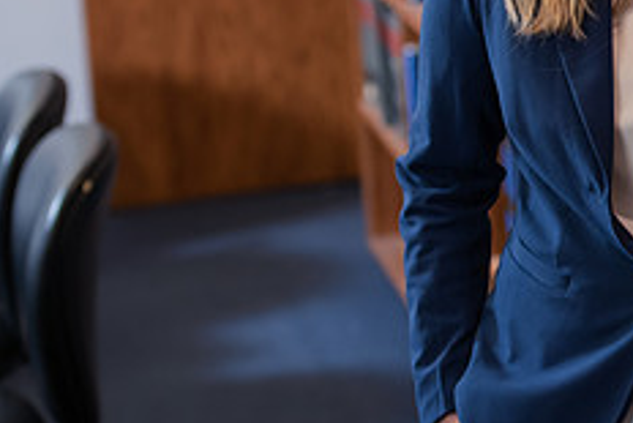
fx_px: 3079
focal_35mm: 175
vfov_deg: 7.8
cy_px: 18
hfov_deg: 11.5
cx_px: 745
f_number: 3.2
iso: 800
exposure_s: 1/125
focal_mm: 70
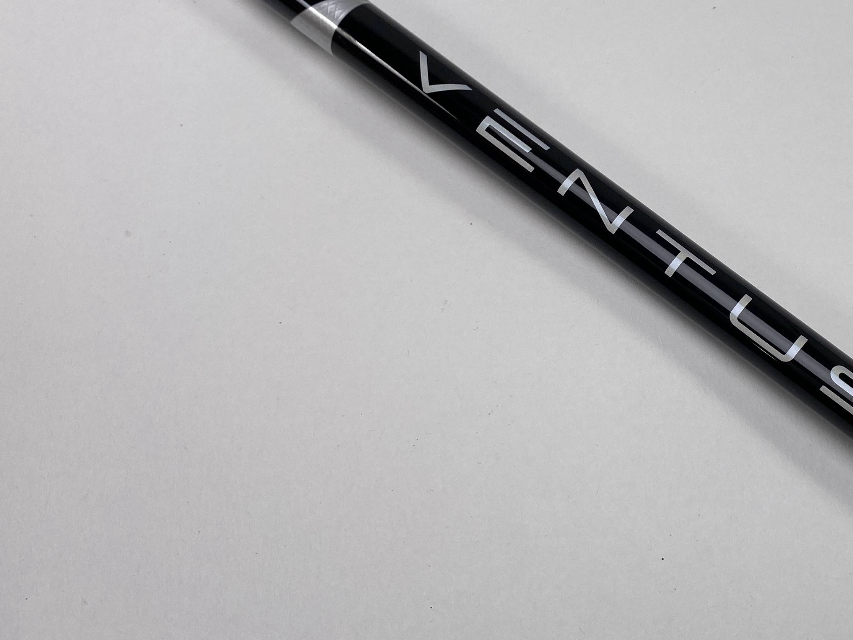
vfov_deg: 30.8
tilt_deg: -70.3
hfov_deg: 38.8
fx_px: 1158
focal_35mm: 47
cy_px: 266
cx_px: 693
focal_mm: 4.25
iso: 32
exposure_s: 1/536
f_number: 1.8
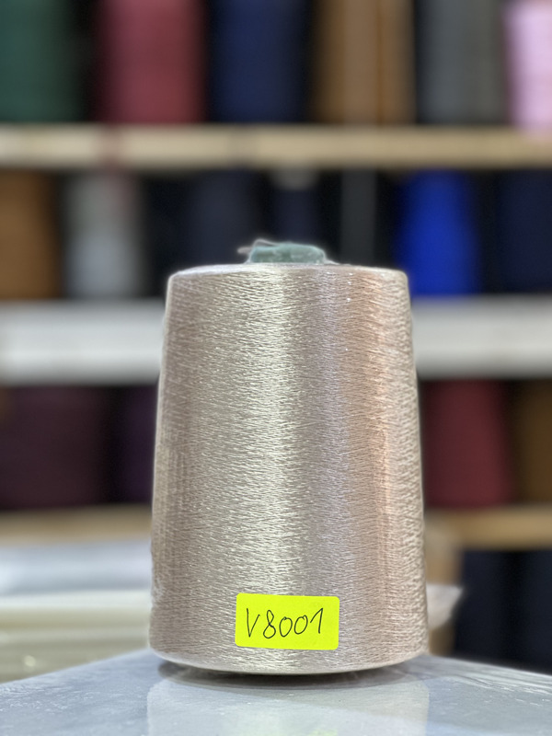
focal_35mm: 77
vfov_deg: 25.3
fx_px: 1637
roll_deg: -0.1
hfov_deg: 19.1
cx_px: 276
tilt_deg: +1.0
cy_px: 368
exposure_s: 1/50
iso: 160
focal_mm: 9
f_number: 2.8
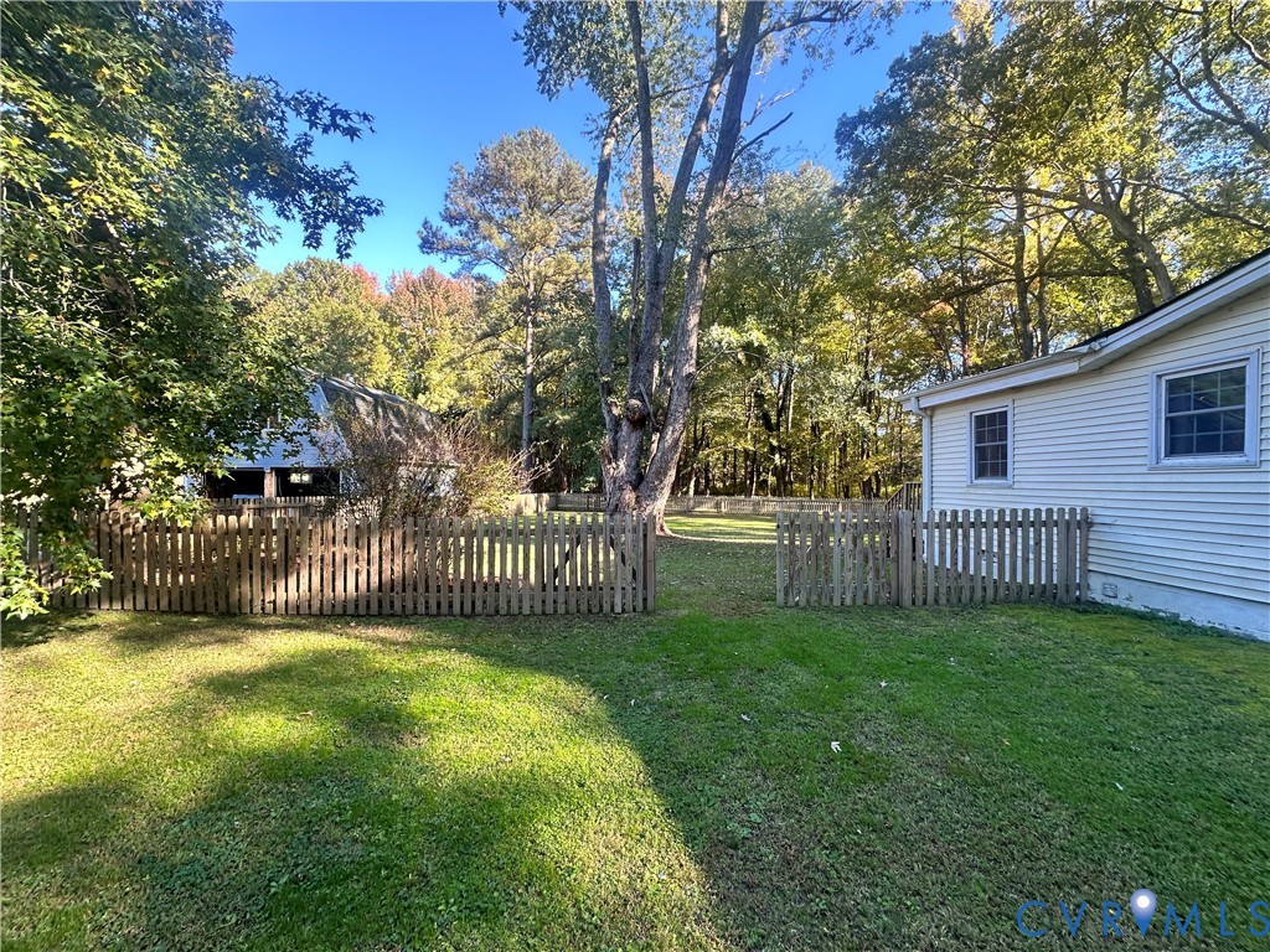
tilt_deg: +1.7
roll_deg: -0.4
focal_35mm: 14
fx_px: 514
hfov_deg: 102.1
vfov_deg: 85.7
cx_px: 635
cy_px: 476
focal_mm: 2.22
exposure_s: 1/99
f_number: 2.2
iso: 40
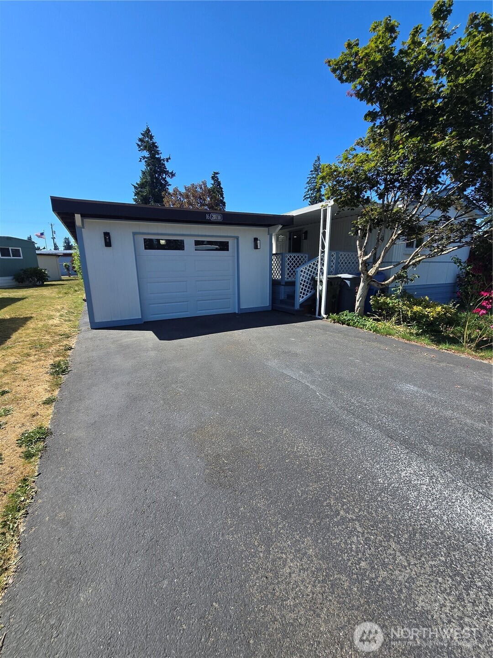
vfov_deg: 106.2
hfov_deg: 89.9
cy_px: 329
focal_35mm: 13
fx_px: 247
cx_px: 246
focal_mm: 2.2
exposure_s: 1/1889
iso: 50
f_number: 2.2
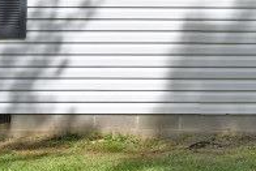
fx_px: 761
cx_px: 610
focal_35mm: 107
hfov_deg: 13.8
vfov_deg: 12.4
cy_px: -48
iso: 200
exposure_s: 1/250
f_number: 13
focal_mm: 14
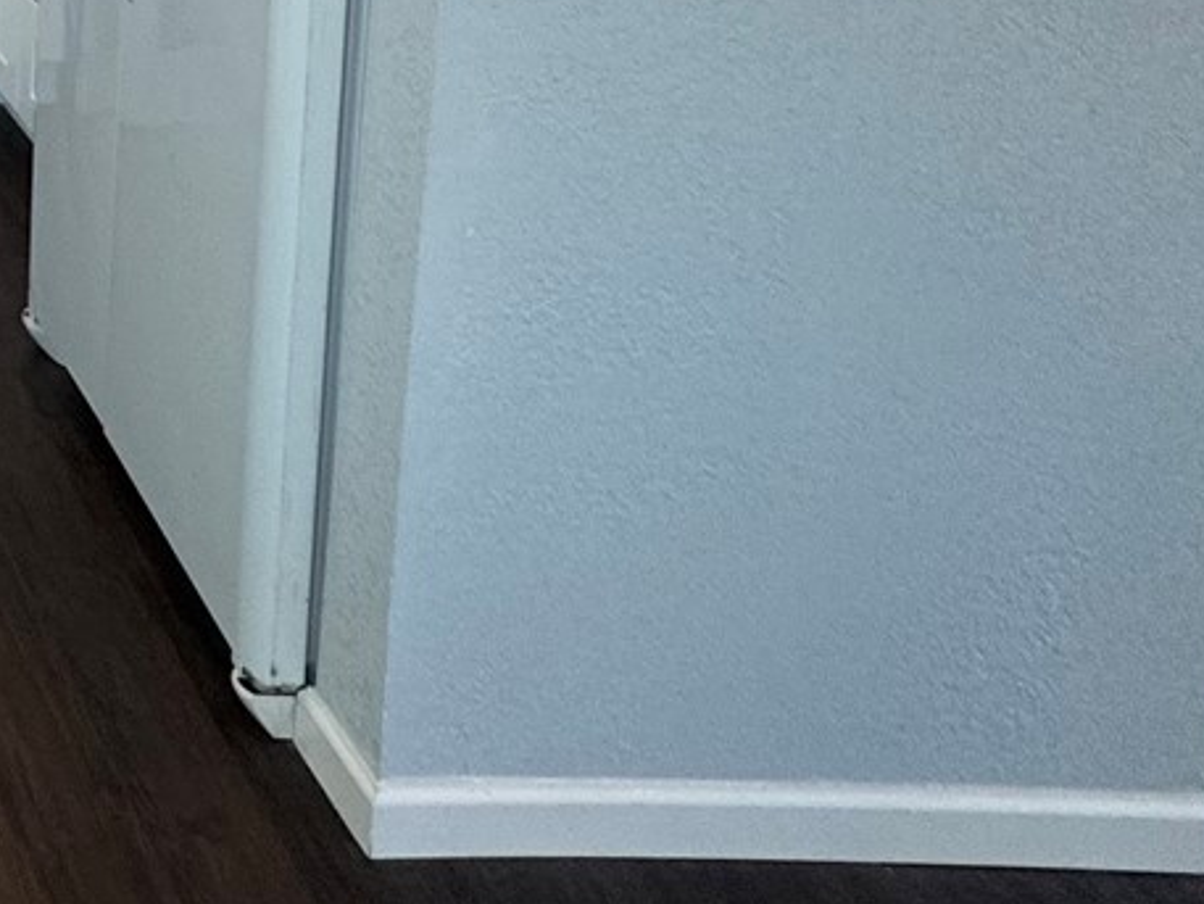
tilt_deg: -6.9
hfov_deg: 27.5
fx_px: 1705
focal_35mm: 49
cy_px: -353
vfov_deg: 24.7
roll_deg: +0.5
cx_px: -580
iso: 100
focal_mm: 2.22
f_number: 2.2
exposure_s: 1/120
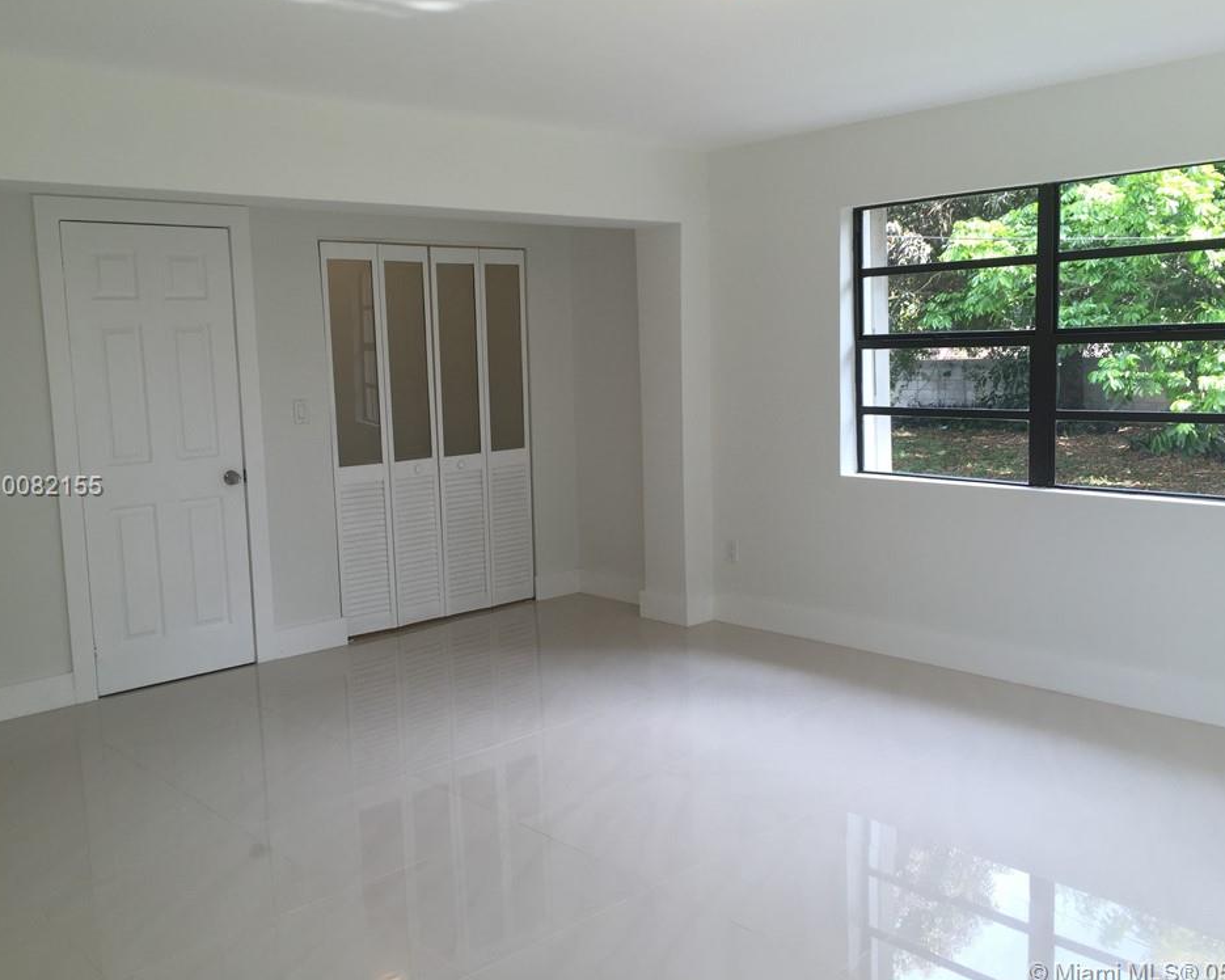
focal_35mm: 31
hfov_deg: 57.2
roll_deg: +1.1
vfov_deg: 47.1
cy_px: 487
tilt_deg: -6.6
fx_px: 1124
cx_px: 637
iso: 32
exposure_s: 1/120
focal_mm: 4.15
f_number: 2.2
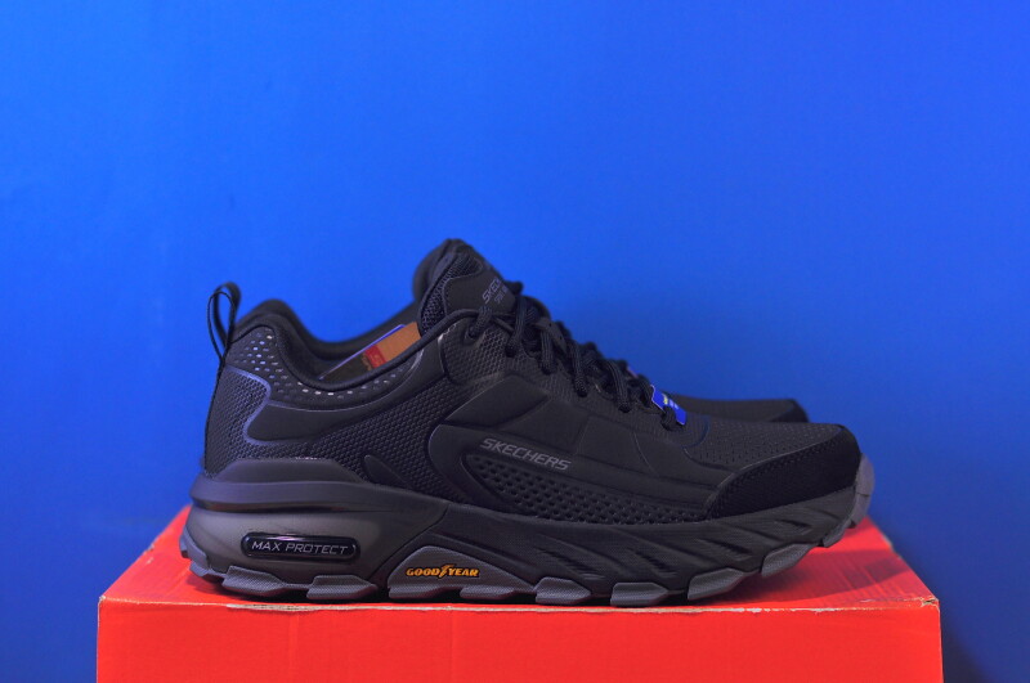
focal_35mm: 75
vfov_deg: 18.1
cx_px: 515
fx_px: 2143
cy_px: 342
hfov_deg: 27.0
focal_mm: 50
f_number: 3.2
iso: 250
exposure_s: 1/320
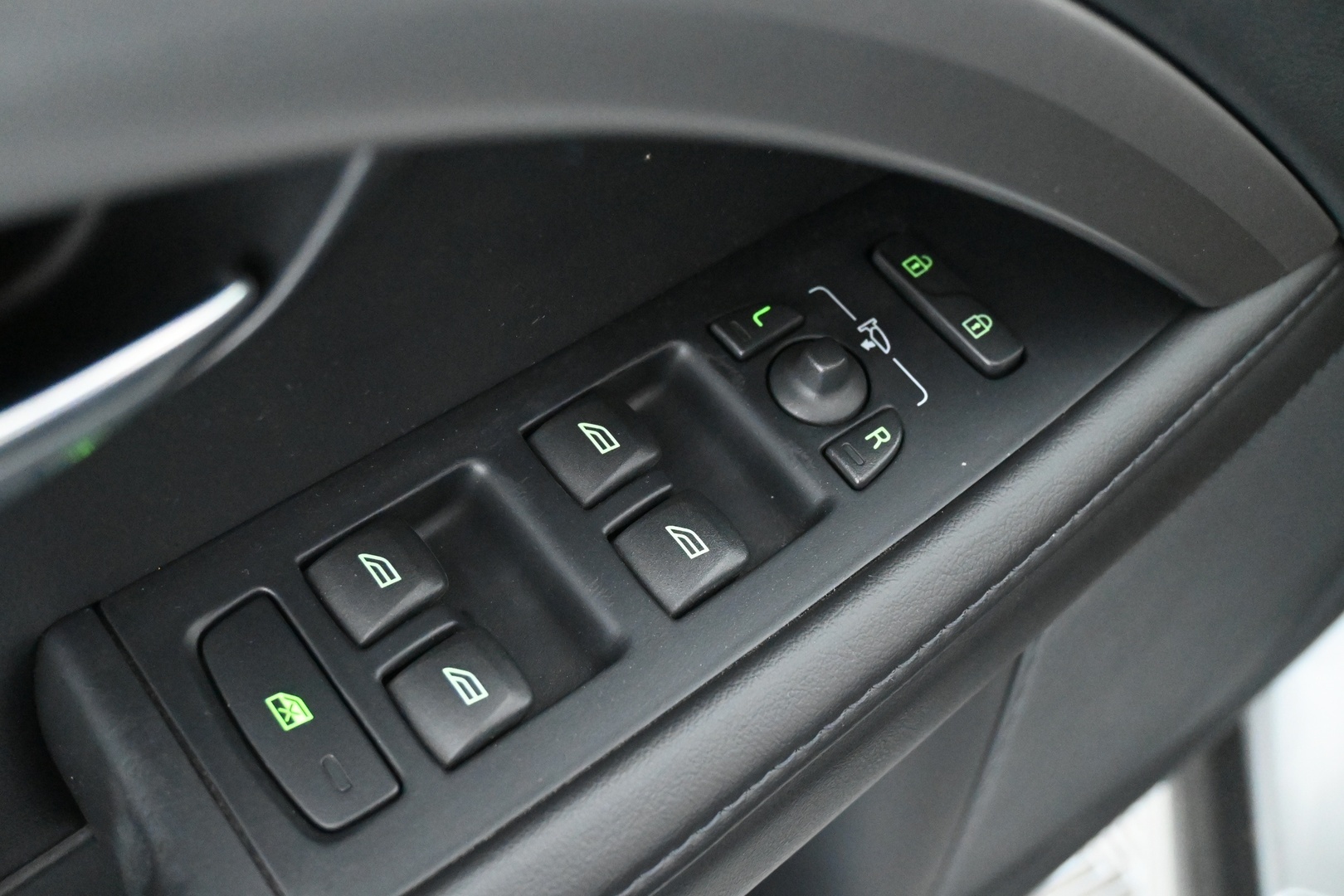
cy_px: 448
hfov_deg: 48.7
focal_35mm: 40
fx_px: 1484
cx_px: 672
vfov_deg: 33.6
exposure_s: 1/40
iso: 10000
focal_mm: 26.5
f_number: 4.5
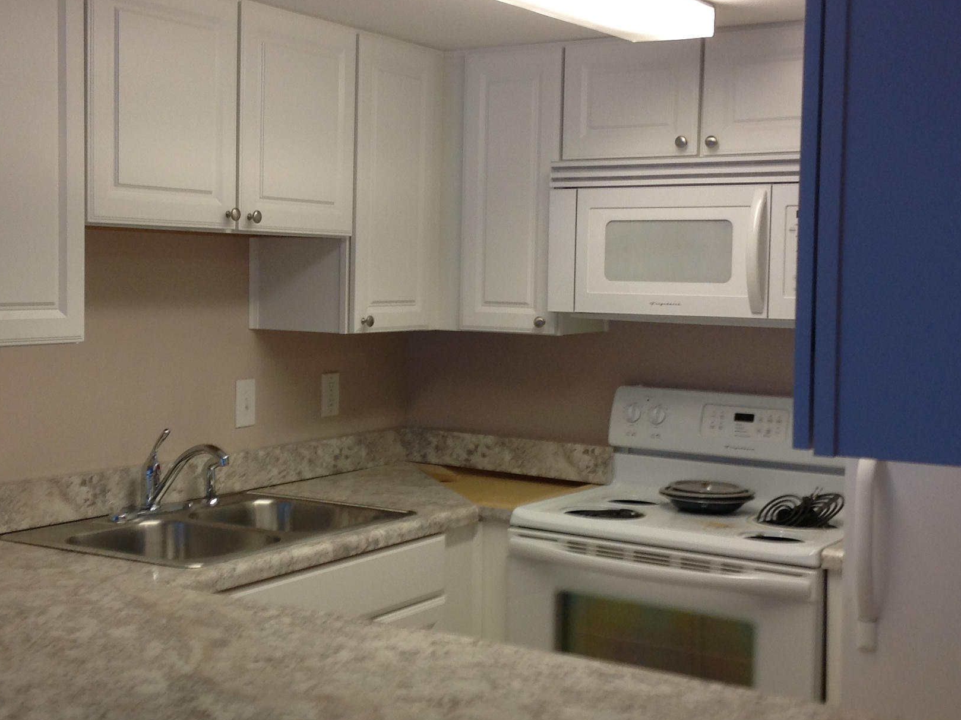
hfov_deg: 34.3
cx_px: 422
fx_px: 1554
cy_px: 343
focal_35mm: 56
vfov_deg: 26.1
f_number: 2.4
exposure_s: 1/24
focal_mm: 4.28
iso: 64
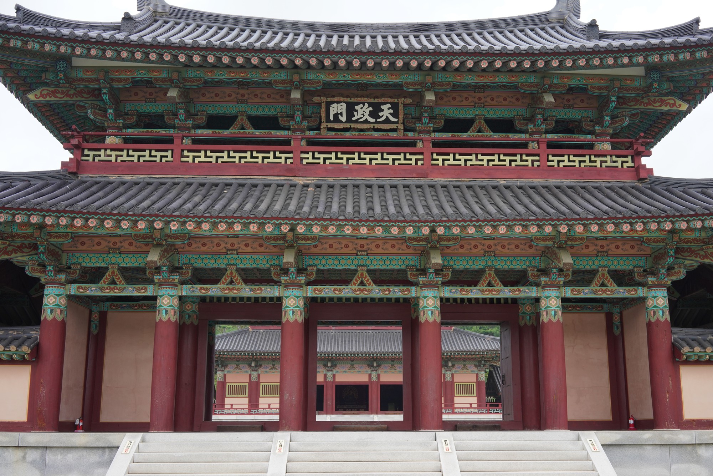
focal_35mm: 35
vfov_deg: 37.9
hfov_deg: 54.4
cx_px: 356
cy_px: 238
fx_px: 693
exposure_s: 1/80
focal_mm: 35
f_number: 13
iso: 400
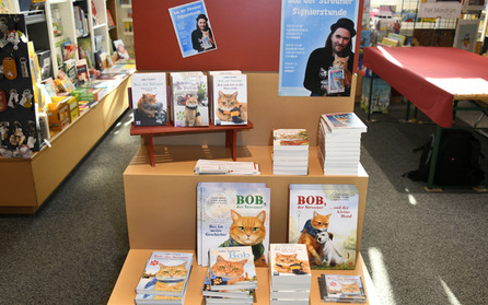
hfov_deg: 55.3
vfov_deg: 36.3
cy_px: 154
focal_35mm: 35
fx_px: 466
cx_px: 245
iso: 800
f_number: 6.3
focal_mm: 34
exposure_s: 1/160
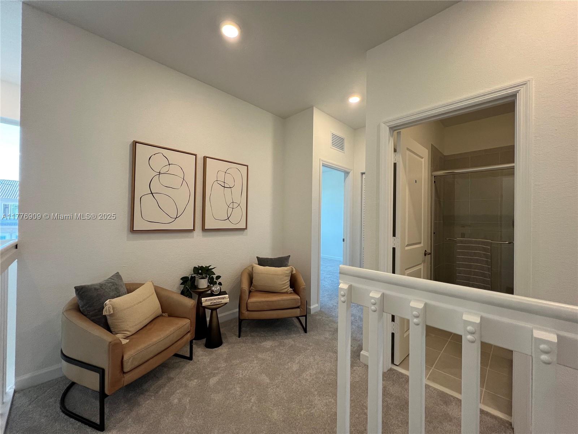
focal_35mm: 13
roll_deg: -0.4
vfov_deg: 89.9
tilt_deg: -0.2
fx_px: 217
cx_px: 289
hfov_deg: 106.2
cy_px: 217
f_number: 1.8
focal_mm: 1.57
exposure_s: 1/120
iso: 160
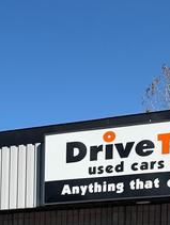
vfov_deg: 16.4
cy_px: 340
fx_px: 712
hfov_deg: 12.0
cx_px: -182
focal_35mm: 109
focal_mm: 6.76
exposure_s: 1/5714
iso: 80
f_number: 1.78
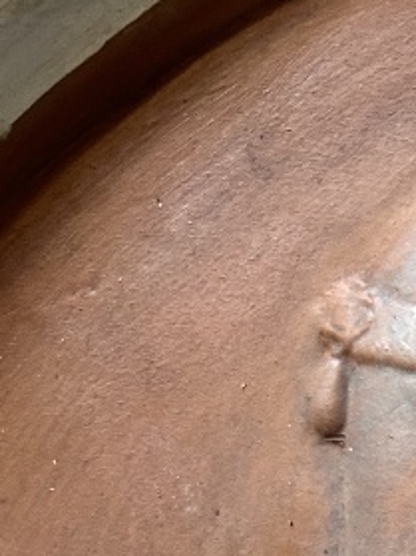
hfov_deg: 11.7
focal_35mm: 112
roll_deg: -1.3
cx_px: 868
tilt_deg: -12.7
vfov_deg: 14.8
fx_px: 1796
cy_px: 1062
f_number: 1.5
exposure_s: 1/60
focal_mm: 5.7
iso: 125
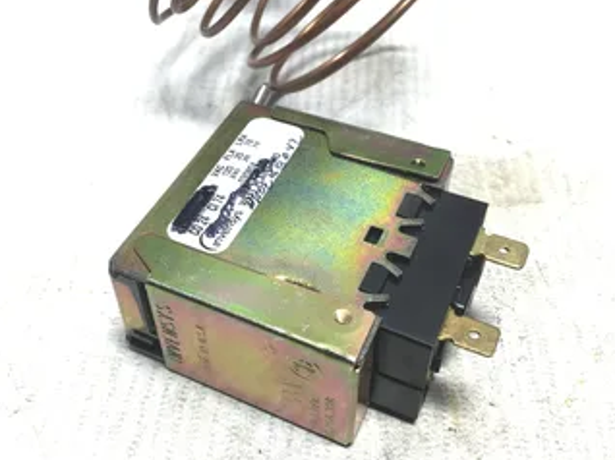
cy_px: 205
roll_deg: -0.7
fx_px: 692
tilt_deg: -42.9
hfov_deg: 47.8
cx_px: 278
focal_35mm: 39
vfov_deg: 36.7
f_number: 2.4
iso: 25
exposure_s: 1/60
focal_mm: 3.3
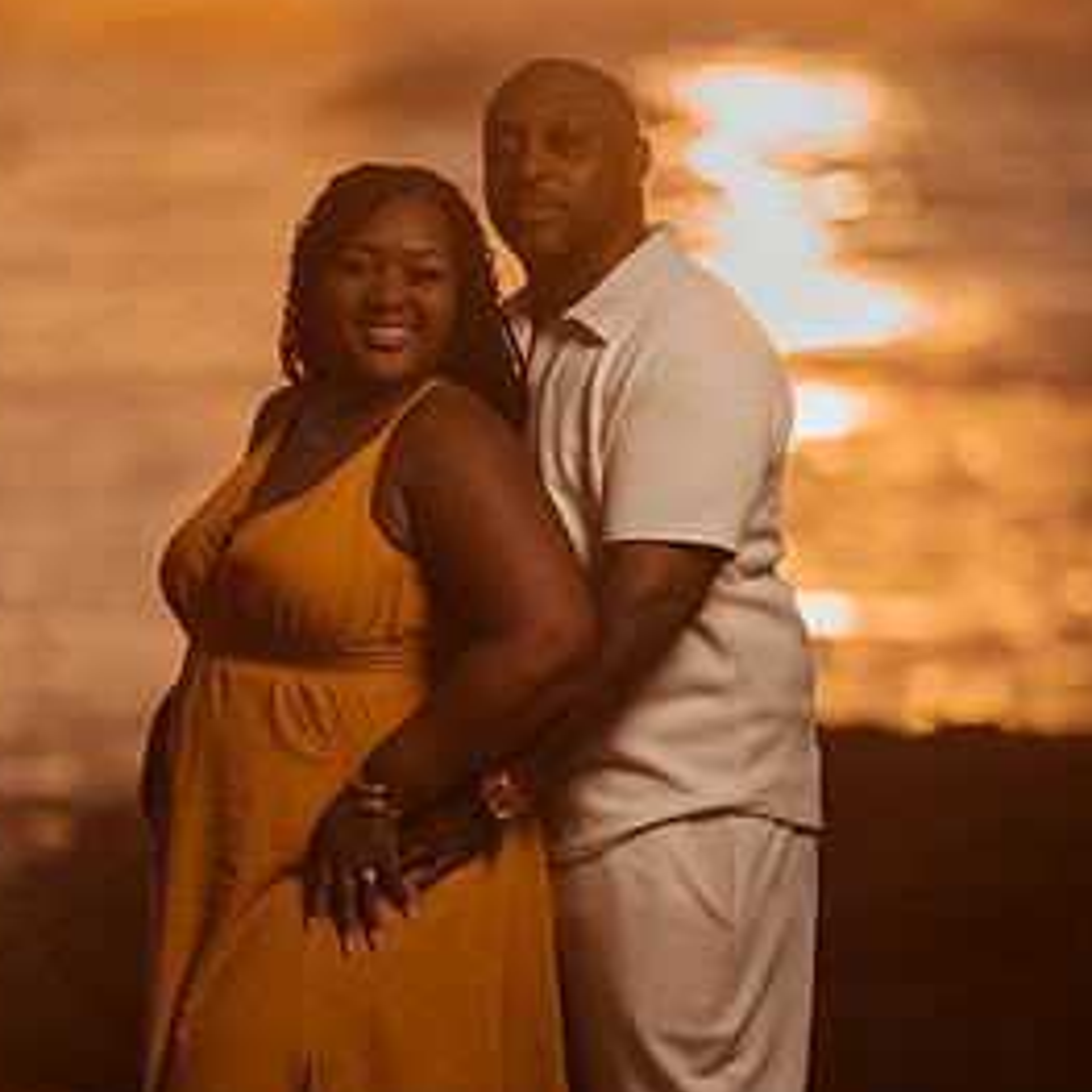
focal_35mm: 196
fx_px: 6995
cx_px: 494
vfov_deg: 8.9
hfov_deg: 8.9
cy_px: 756
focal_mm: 135
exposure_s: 1/8000
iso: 100
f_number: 1.8
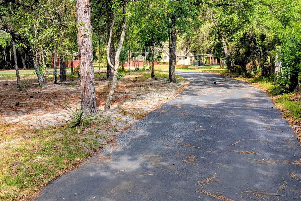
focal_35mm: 35
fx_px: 293
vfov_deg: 37.8
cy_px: 93
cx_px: 124
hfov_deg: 54.1
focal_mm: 6.81
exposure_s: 1/760
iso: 44
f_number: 1.85
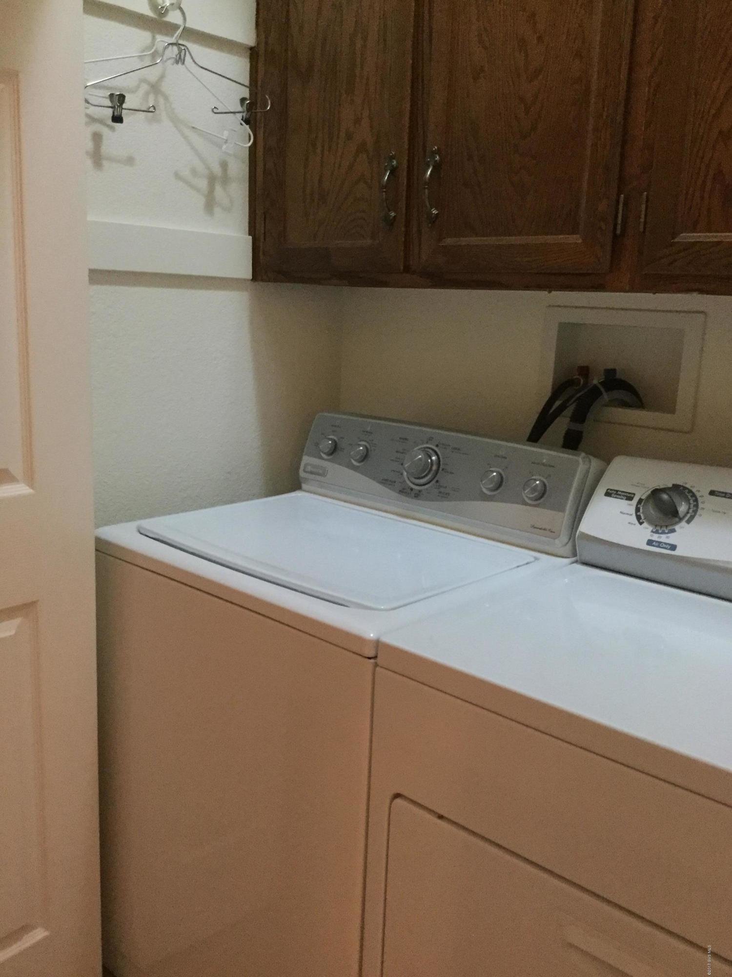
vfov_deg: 58.4
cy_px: 488
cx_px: 366
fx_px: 874
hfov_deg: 45.4
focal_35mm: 31
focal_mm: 3.3
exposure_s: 1/15
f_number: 2.4
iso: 250
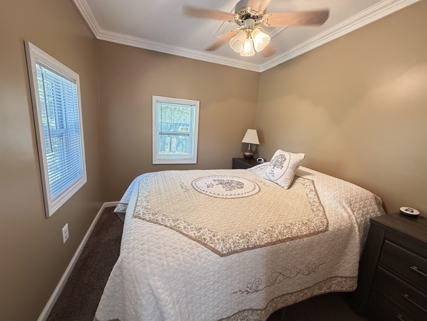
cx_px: 214
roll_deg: -2.3
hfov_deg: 102.1
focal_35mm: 14
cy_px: 160
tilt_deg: -10.8
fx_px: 173
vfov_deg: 85.7
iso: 500
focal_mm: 2.22
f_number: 2.2
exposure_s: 1/60
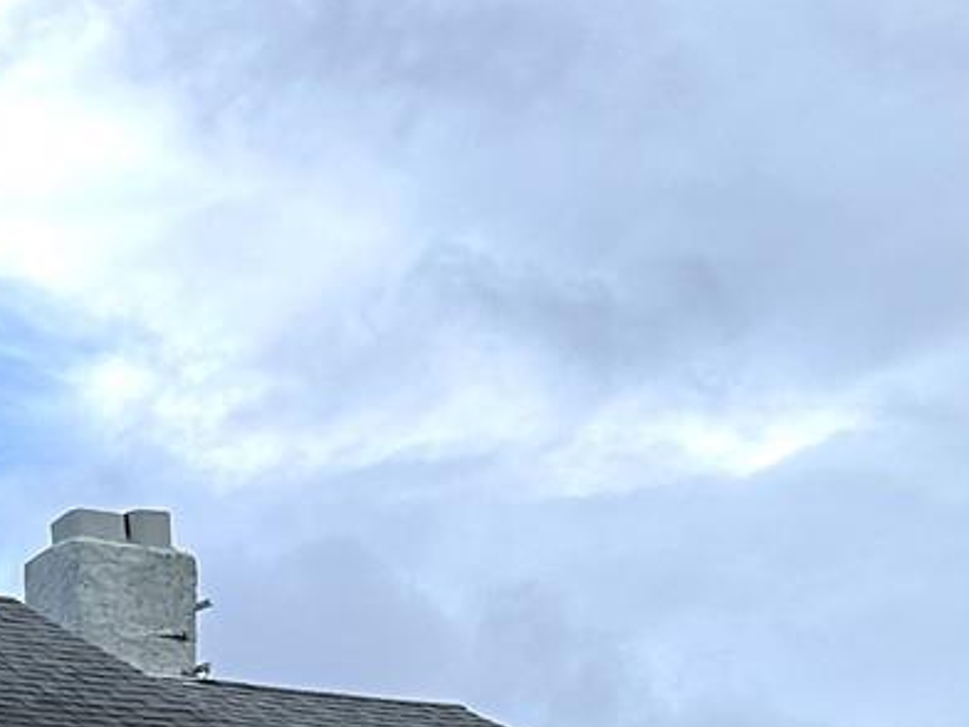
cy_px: 1157
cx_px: -272
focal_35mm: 98
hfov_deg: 18.7
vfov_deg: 14.0
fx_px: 2743
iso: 80
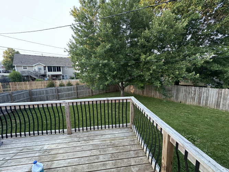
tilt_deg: -7.3
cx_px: 114
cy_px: 86
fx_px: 93
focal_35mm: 14
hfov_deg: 102.1
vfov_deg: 85.7
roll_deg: +1.5
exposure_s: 1/99
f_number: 2.2
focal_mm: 2.22
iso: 100
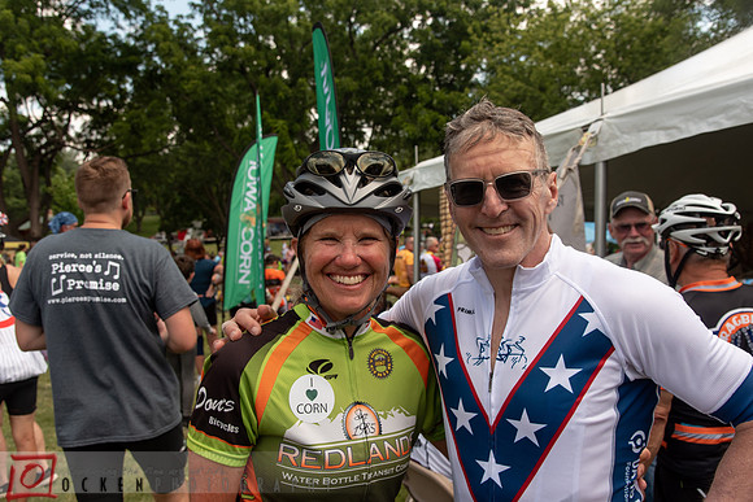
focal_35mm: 34
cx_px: 376
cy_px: 251
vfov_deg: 38.9
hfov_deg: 55.8
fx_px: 711
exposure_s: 1/320
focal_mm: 34
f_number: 7.1
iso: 200
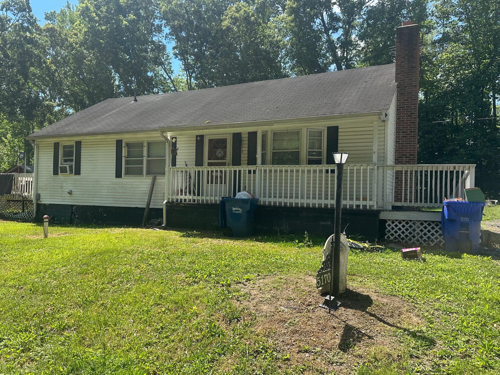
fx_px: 405
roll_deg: -1.0
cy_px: 189
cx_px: 225
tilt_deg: +0.0
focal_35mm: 28
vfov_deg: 49.8
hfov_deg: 63.3
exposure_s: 1/2203
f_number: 1.78
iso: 80
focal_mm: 6.86
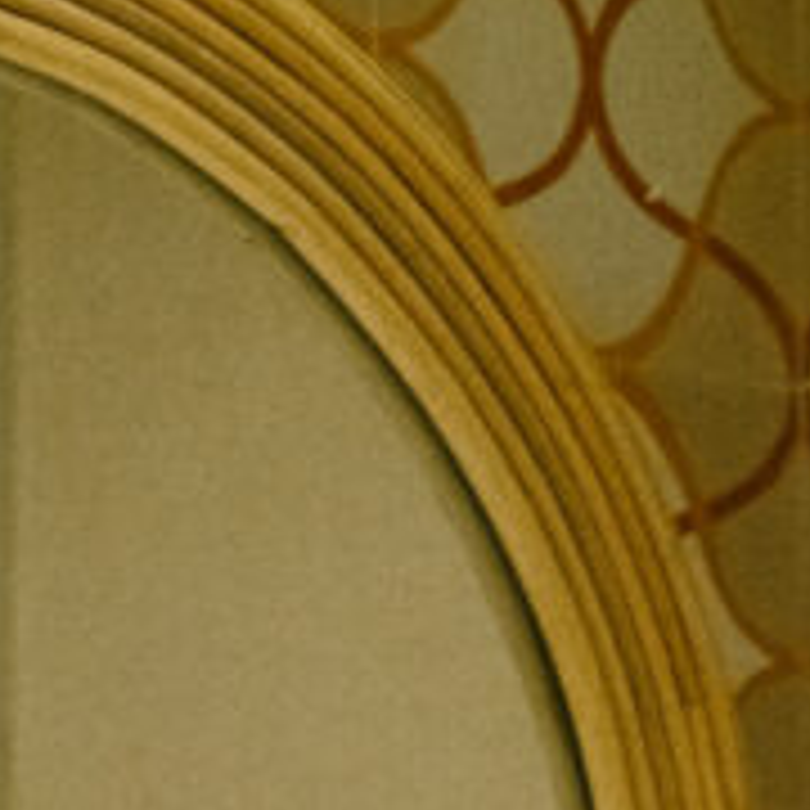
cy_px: 1611
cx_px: -245
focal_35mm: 232
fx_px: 6142
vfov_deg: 7.3
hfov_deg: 7.5
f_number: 3.2
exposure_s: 1/200
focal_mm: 48
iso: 640
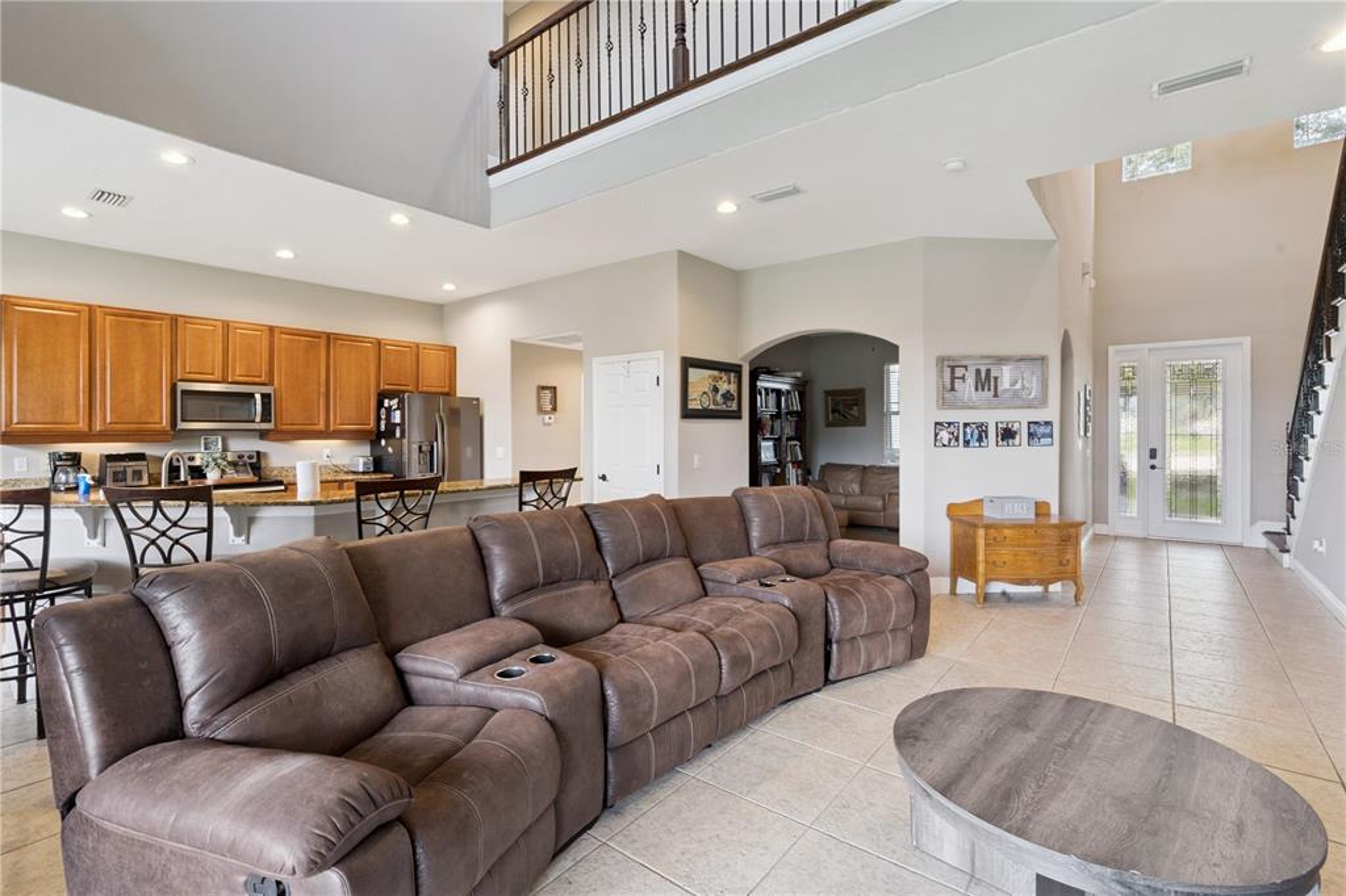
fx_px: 598
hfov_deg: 96.8
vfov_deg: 73.7
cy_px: 448
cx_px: 673
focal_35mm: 16
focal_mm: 16
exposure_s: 1/60
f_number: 9
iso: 400
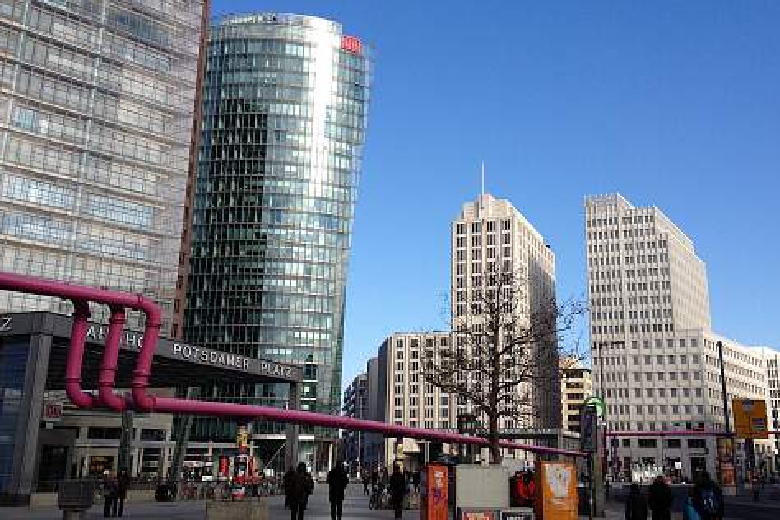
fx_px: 932
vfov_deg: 31.1
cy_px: 211
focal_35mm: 43
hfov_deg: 45.3
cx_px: 448
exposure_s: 1/1381
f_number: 2.4
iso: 50
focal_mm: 4.28
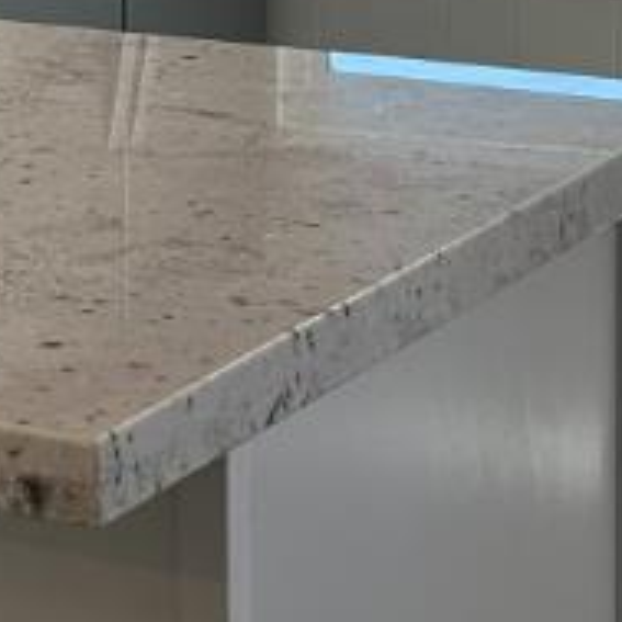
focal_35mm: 168
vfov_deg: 10.1
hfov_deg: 10.2
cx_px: -161
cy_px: -252
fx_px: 3415
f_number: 1.78
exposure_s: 1/311
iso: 100
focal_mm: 6.86
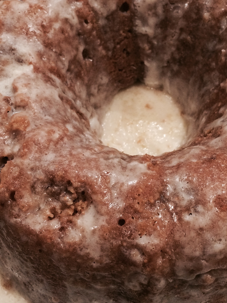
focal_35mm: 52
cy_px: 142
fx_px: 455
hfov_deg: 28.0
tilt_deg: -63.5
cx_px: 136
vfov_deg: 36.8
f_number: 2.2
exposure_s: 1/30
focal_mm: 4.15
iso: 125
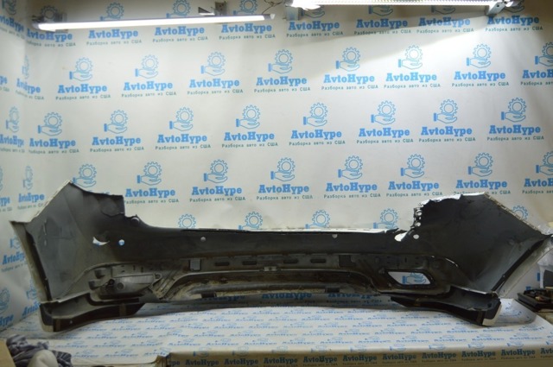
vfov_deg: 32.9
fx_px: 621
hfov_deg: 48.0
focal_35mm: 40
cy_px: 184
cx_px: 276
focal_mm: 27
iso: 400
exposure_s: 1/80
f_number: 4
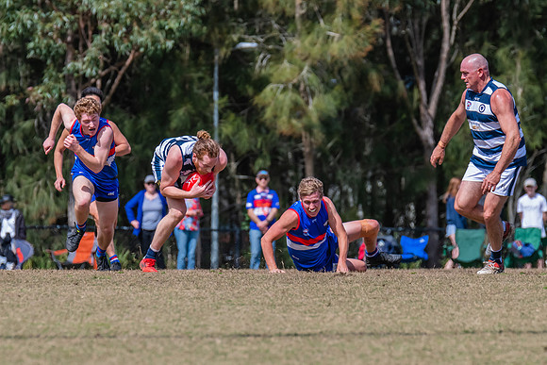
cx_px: 227
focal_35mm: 470
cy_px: 185
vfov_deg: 2.9
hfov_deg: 4.4
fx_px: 7136
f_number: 8
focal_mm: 330
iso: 800
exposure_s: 1/2000
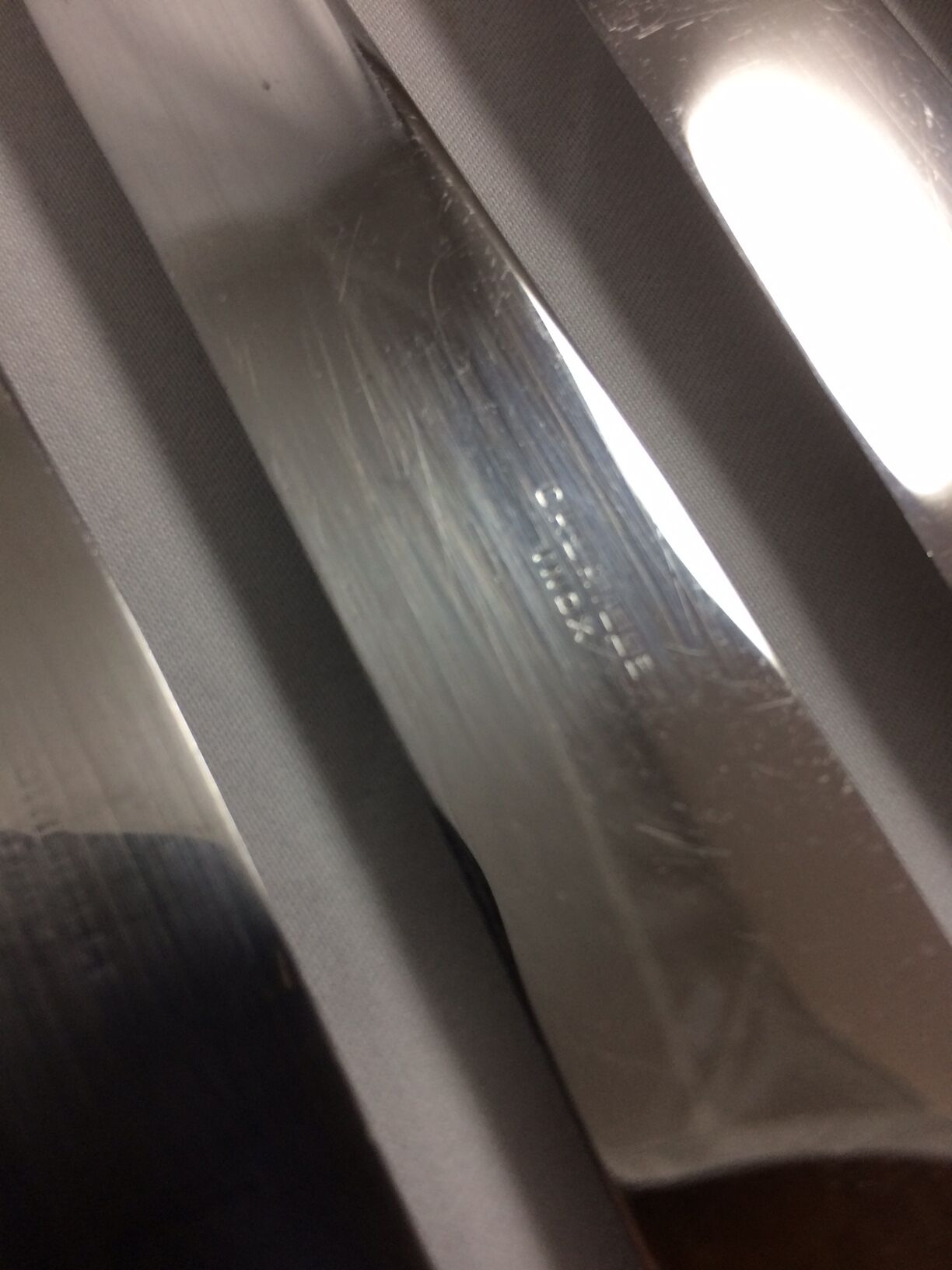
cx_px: 476
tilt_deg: -74.9
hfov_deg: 48.2
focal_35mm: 29
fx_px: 1063
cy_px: 635
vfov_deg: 61.7
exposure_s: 1/33
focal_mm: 4.15
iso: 32
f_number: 2.2
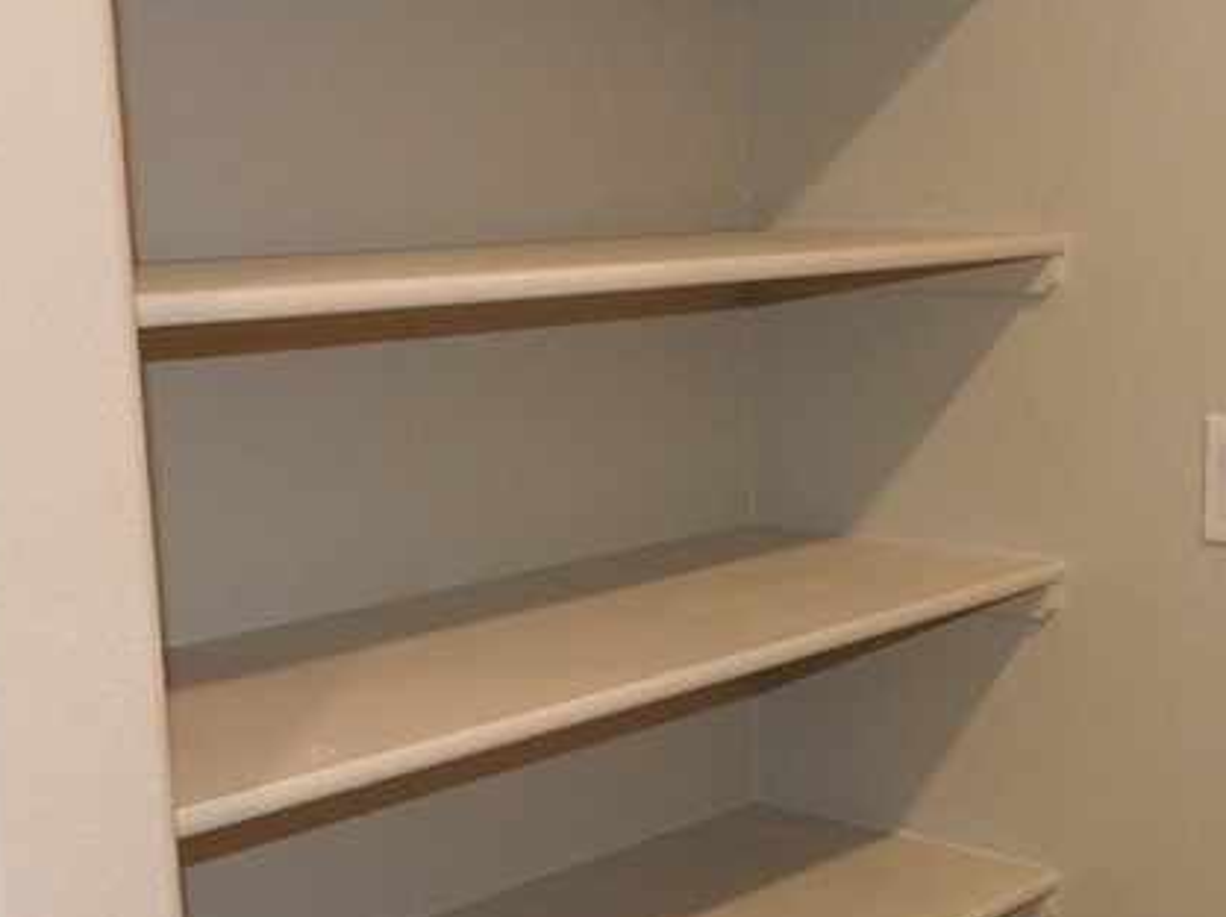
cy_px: 585
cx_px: 806
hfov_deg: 32.5
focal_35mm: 59
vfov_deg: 24.7
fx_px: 2088
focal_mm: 4.3
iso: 200
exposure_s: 1/30
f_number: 3.3
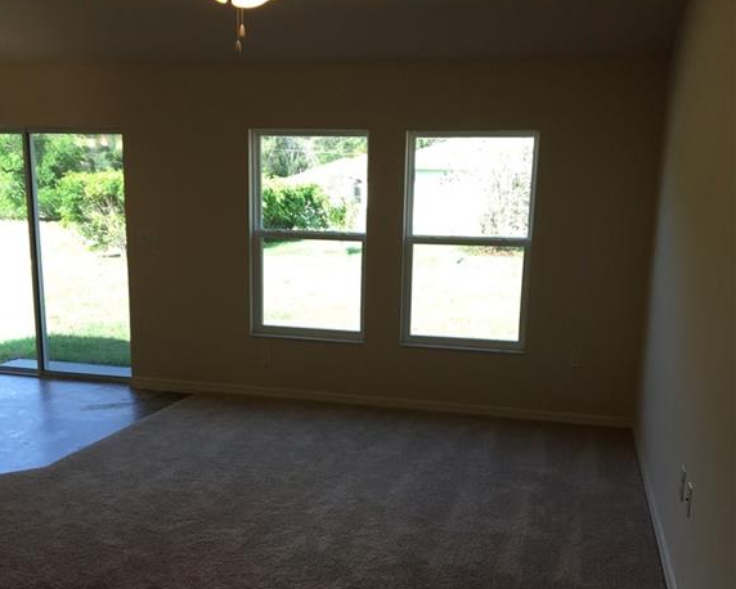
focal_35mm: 38
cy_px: 379
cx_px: 367
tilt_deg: -11.7
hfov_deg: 47.9
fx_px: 828
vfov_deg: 38.8
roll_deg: -2.6
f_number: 2.2
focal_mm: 4.15
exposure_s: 1/100
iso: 32
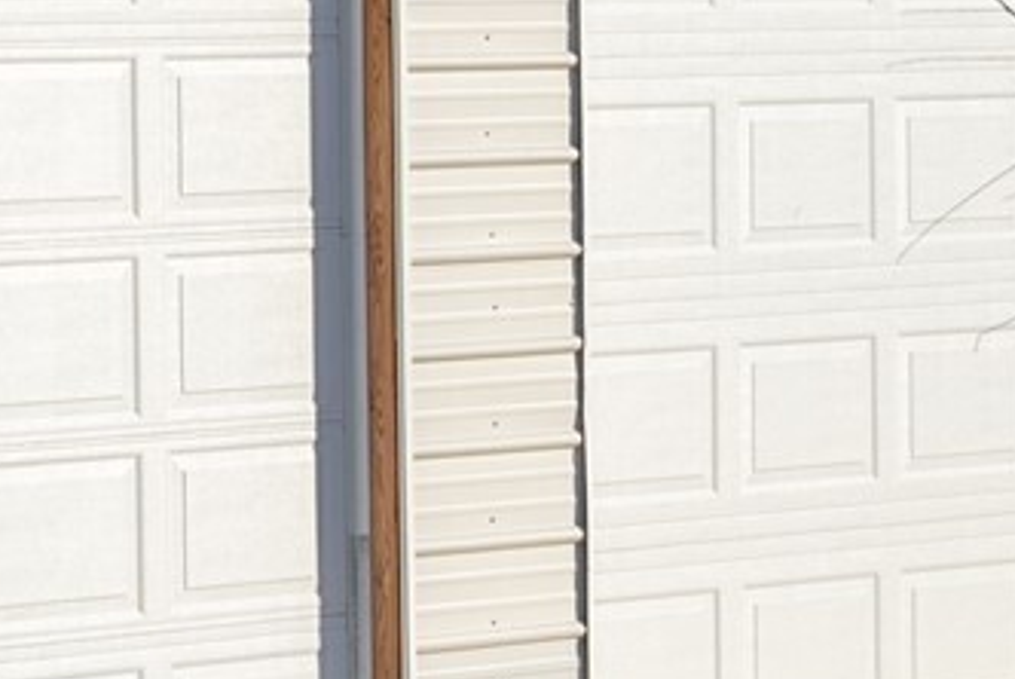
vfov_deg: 7.1
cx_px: -197
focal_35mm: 191
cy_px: -144
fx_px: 5391
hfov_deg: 10.6
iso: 80
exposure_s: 1/8000
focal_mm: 37.4
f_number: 2.8
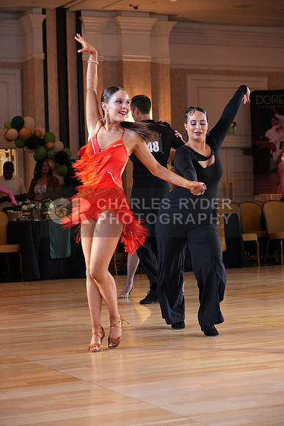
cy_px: 213
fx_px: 970
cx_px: 142
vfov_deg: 24.8
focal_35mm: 82
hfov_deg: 16.7
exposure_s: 1/200
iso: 5000
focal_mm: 82
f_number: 5.6
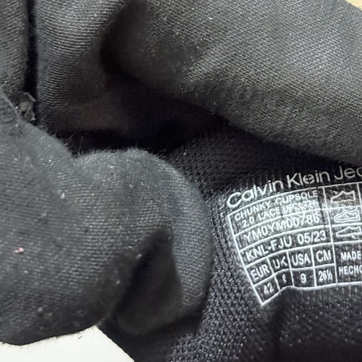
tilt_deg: -38.4
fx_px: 1112
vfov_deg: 18.1
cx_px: 291
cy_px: 4
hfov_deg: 18.3
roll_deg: +2.1
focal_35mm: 94
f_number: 1.78
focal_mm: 6.76
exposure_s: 1/25
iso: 640
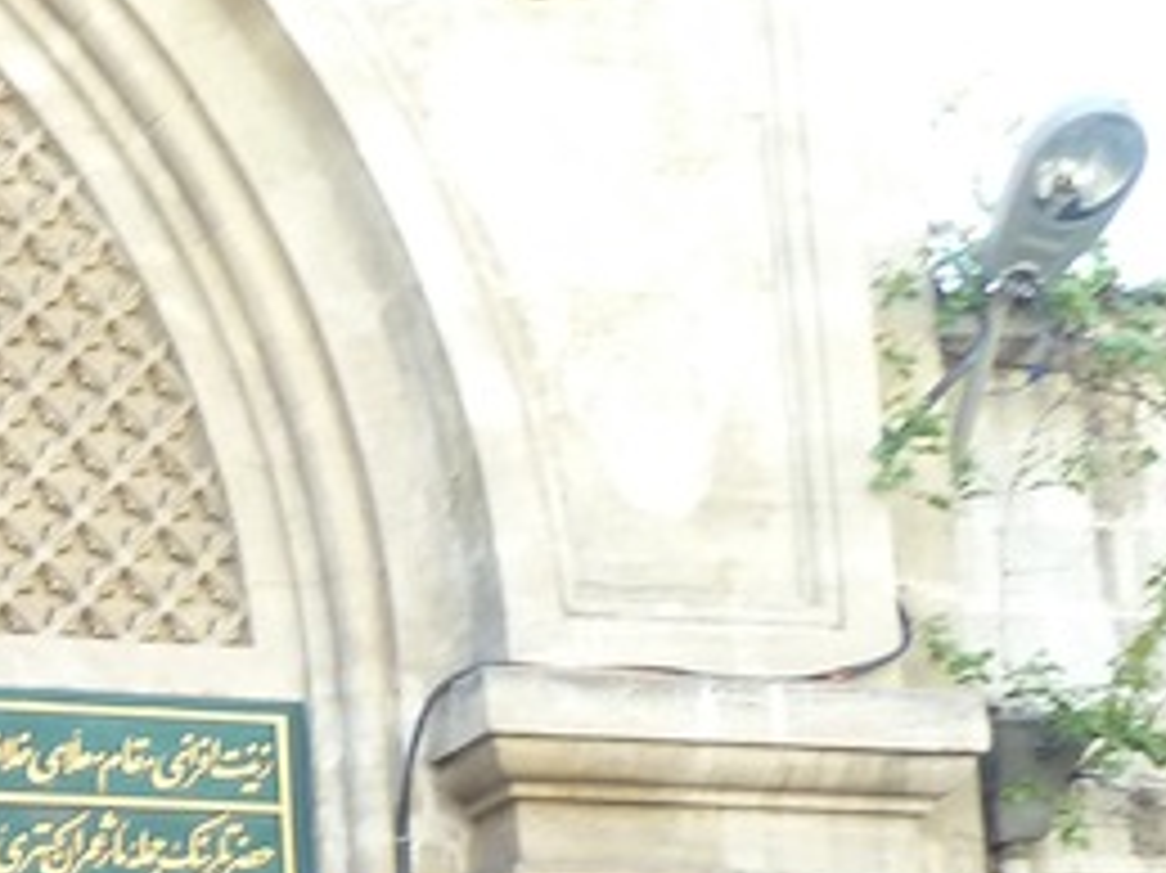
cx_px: -441
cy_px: 1156
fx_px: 3333
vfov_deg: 14.3
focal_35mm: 99
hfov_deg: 18.2
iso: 160
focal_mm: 4.1
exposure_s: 1/60
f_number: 3.3
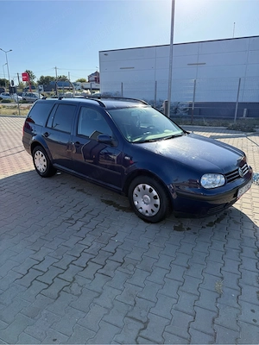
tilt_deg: -17.5
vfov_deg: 71.6
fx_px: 239
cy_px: 172
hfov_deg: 56.8
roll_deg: -0.2
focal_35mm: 24
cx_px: 130
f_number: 1.78
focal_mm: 6.76
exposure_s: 1/3021
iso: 100
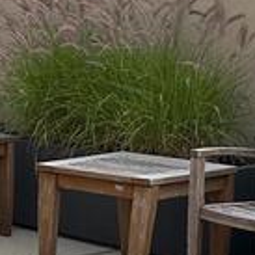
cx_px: -272
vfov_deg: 11.0
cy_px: 179
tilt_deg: -9.8
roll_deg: +0.2
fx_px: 1317
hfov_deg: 10.1
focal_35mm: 158
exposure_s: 1/3058
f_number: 1.78
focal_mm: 6.86
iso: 80
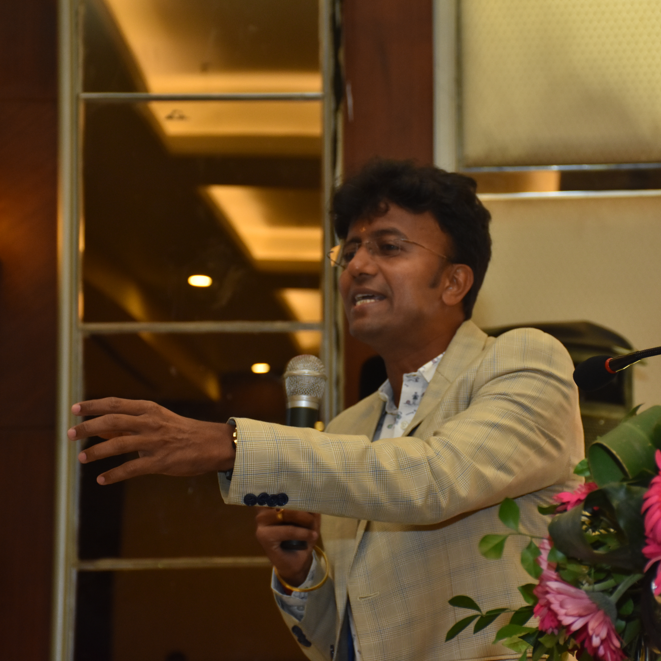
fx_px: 2484
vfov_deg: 15.2
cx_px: 431
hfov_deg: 15.1
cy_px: 331
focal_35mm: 115
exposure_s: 1/125
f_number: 5
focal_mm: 60
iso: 1000
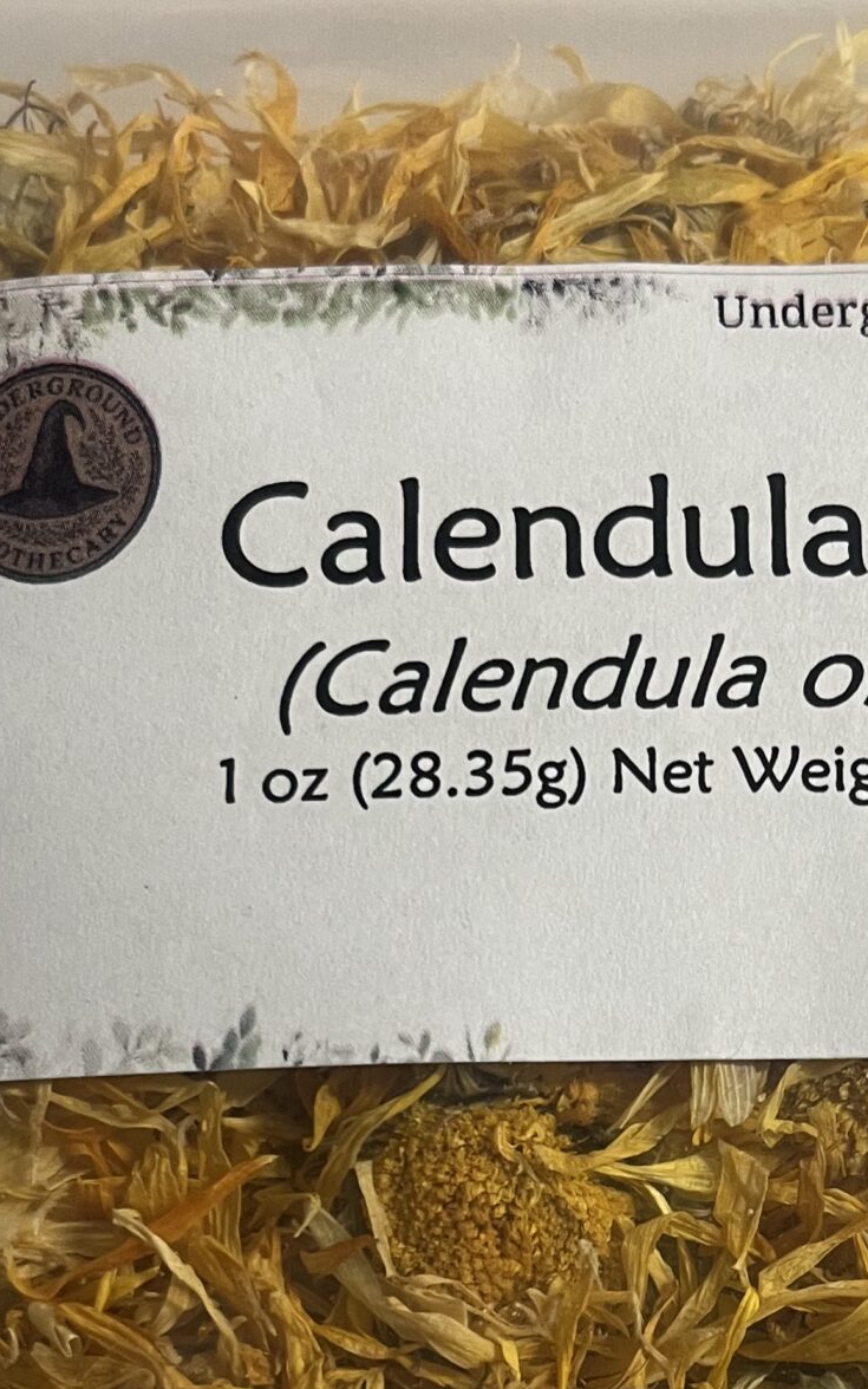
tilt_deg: -86.9
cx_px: 688
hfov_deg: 21.4
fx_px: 2271
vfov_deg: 32.8
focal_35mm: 60
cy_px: 1153
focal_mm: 5.1
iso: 160
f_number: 1.6
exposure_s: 1/60
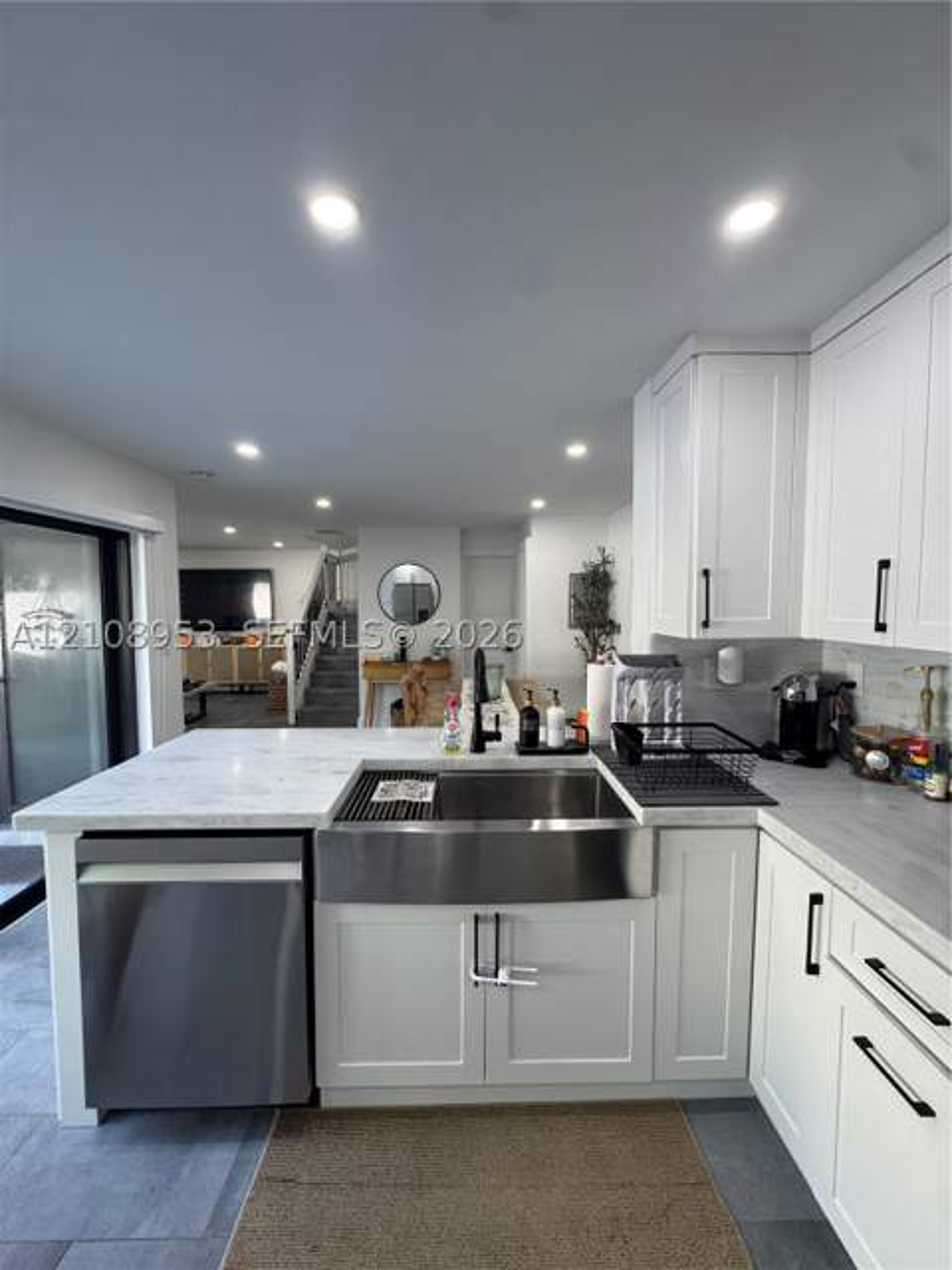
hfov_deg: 85.7
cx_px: 476
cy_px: 635
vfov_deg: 102.1
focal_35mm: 14
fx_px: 513
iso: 160
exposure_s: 1/99
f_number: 2.2
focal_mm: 2.22
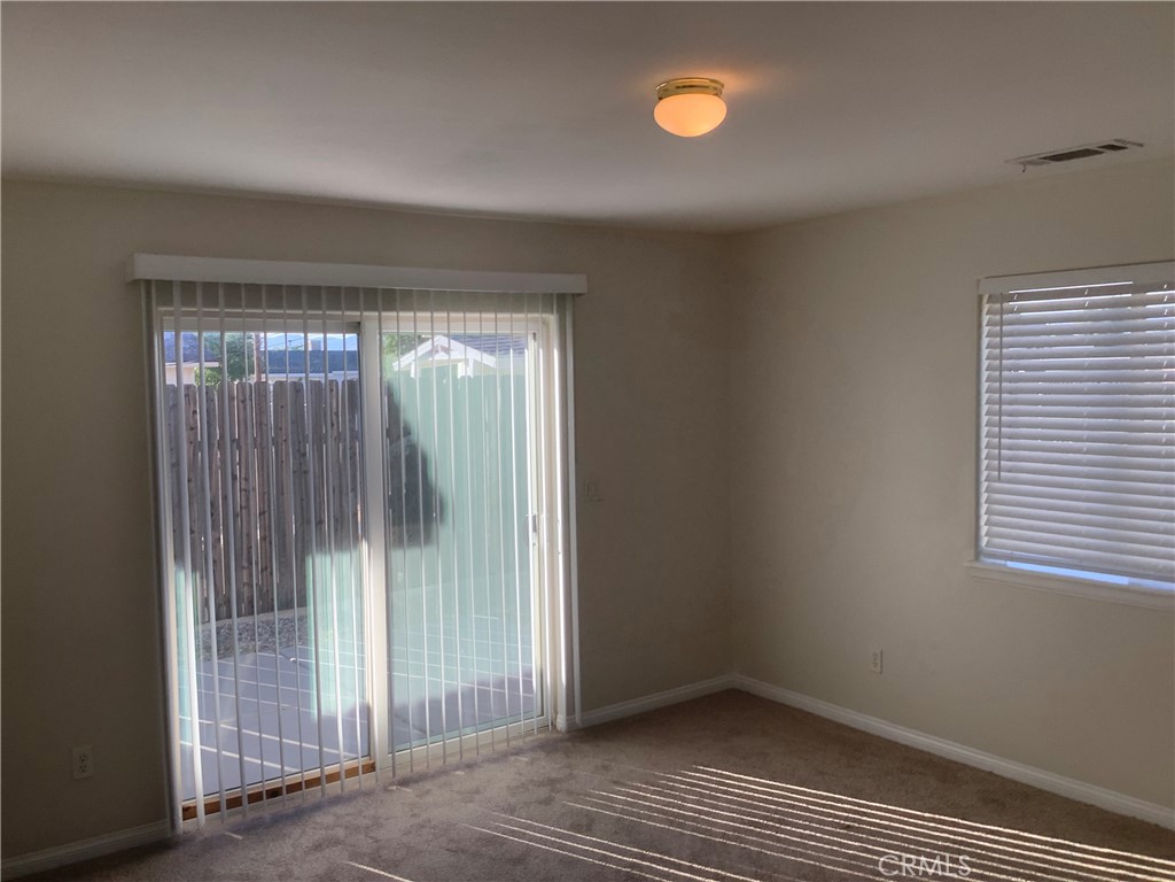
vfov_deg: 45.4
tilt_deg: -4.1
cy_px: 441
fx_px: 1052
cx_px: 588
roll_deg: +2.3
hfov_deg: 58.4
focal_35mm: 31
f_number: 2.4
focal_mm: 3.3
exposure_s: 1/124
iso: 25
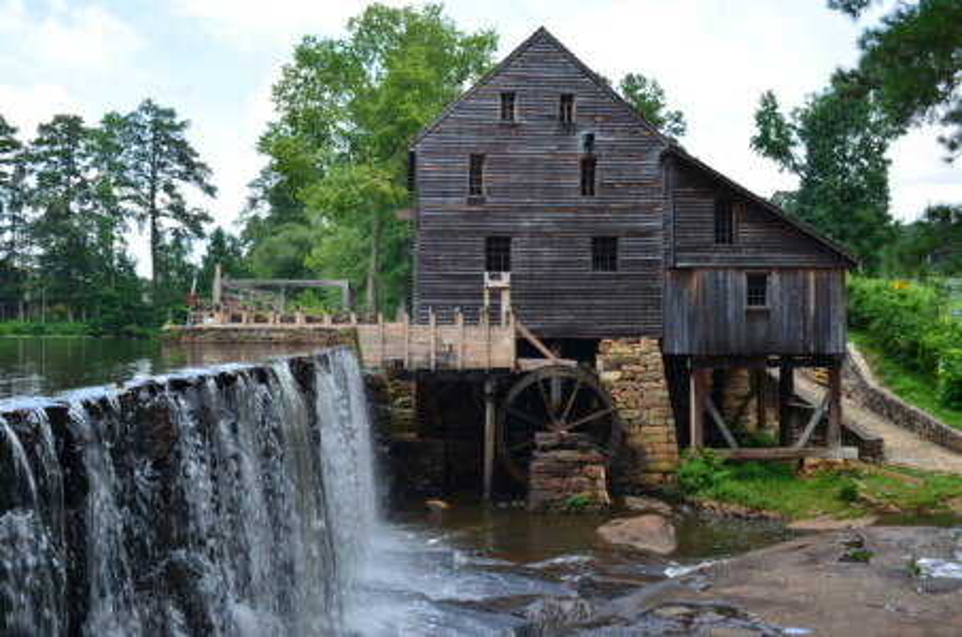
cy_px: 318
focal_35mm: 39
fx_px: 1040
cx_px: 481
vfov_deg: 34.1
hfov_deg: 49.6
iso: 200
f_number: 11
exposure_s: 1/100
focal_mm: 26
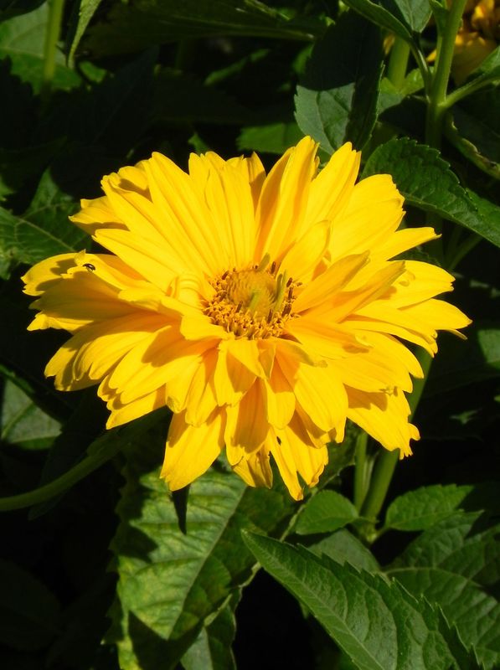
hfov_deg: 5.1
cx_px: 250
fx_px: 5622
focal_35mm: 291
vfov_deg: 6.8
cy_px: 335
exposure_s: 1/640
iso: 160
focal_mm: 51.8
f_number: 8
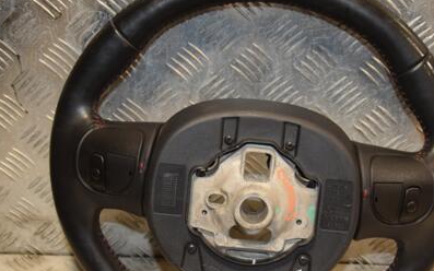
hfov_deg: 27.9
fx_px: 875
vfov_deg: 17.6
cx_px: 219
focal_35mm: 74
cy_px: 160
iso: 800
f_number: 5
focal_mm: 32
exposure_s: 1/160
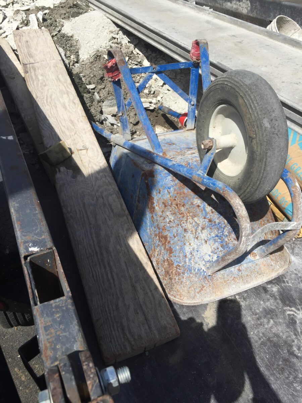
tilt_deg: -39.7
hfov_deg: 48.2
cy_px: 202
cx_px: 151
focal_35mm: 29
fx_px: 337
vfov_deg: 61.7
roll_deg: +0.6
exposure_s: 1/2825
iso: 32
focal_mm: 4.15
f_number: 2.2
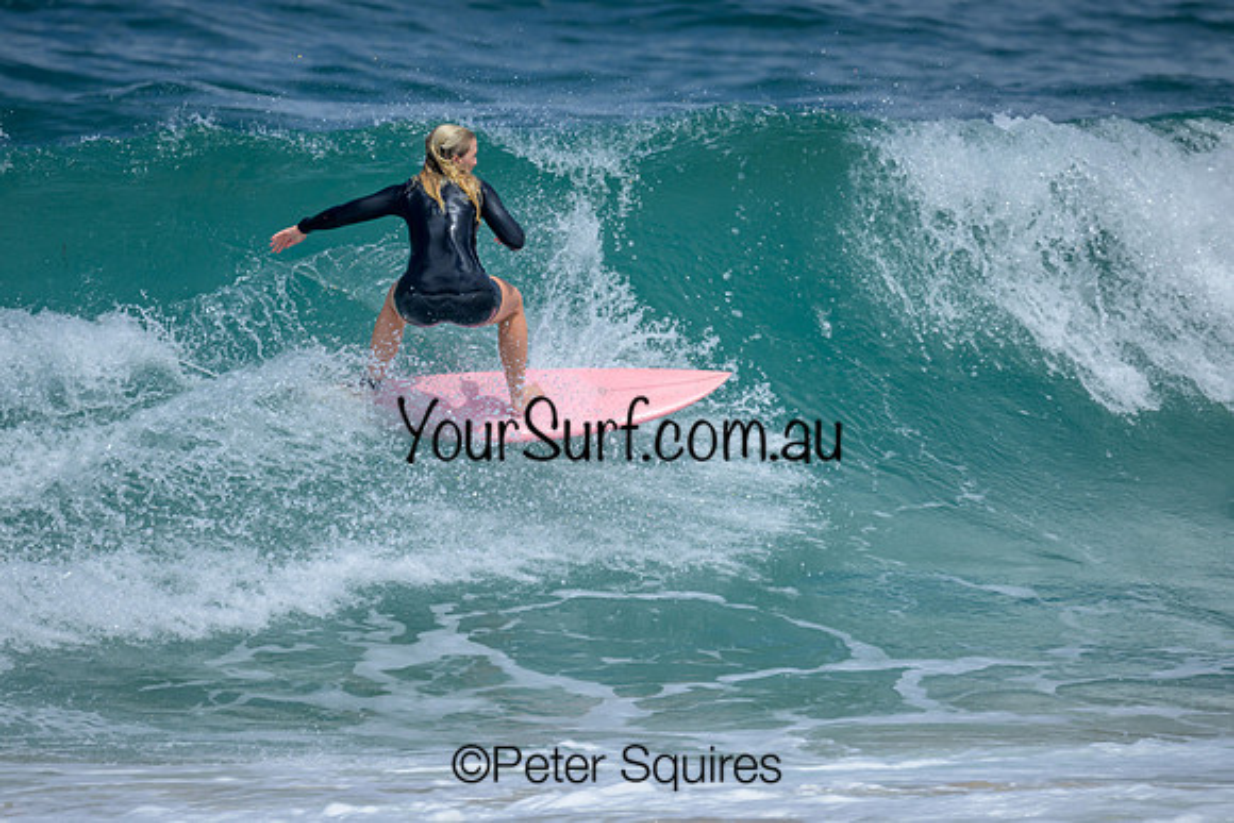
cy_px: 488
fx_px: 37553
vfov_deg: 1.3
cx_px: 597
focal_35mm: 1095
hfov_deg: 1.9
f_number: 6.3
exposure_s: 1/2500
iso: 250
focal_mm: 800
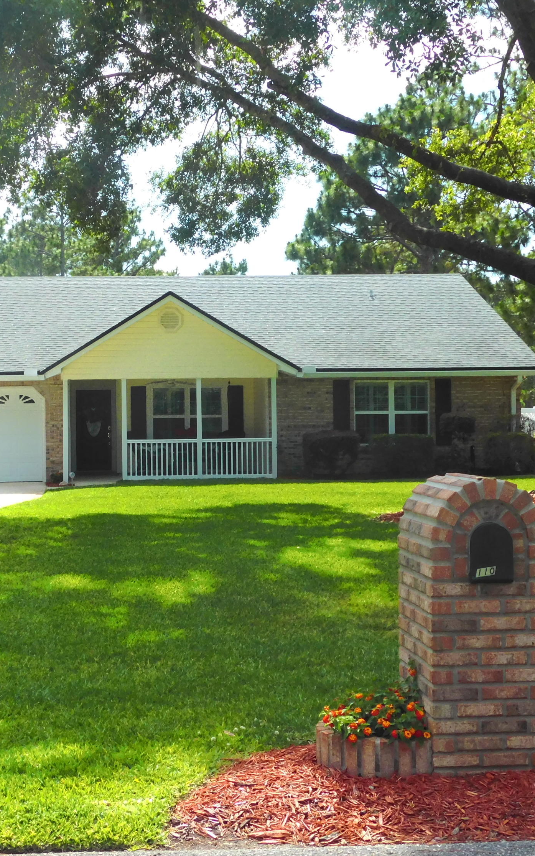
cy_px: 427
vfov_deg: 35.7
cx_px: 161
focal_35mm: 57
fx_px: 1330
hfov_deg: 22.6
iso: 125
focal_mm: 7.1
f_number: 3.6
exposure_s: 1/800
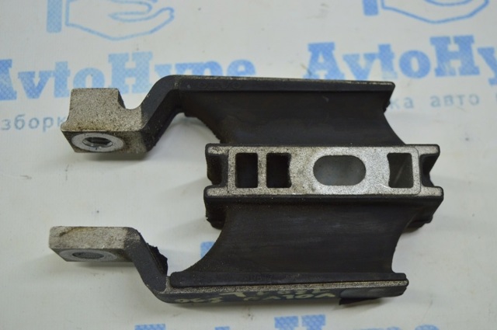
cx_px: 248
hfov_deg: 37.9
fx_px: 724
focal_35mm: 52
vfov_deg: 25.7
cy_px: 165
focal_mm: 35
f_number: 4.5
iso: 400
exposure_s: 1/50
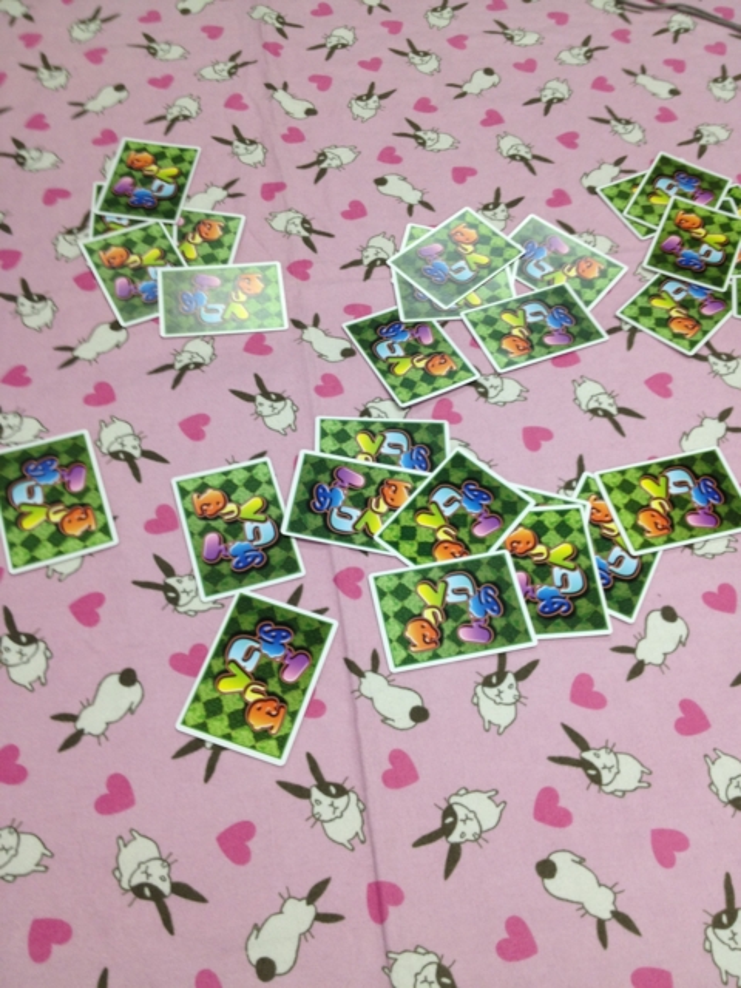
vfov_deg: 52.6
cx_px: 370
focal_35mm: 35
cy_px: 494
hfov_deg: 40.7
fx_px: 999
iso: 64
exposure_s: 1/40
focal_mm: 4.28
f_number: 2.4
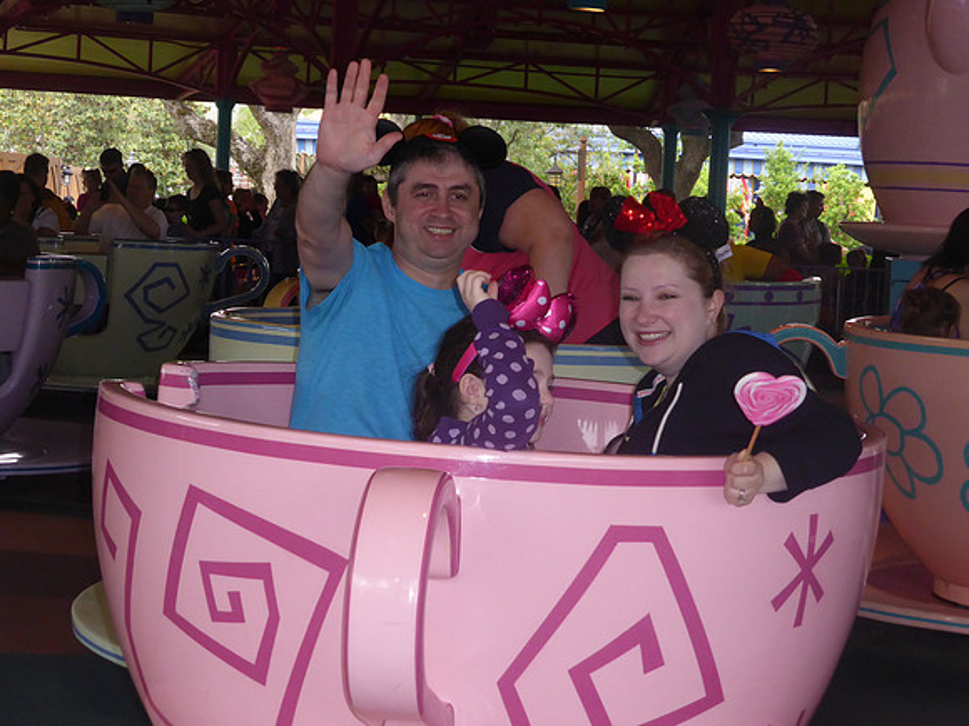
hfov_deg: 24.7
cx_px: 484
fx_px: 2211
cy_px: 363
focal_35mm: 79
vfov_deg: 18.7
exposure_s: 1/250
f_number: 5.1
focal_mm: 14.2
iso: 500
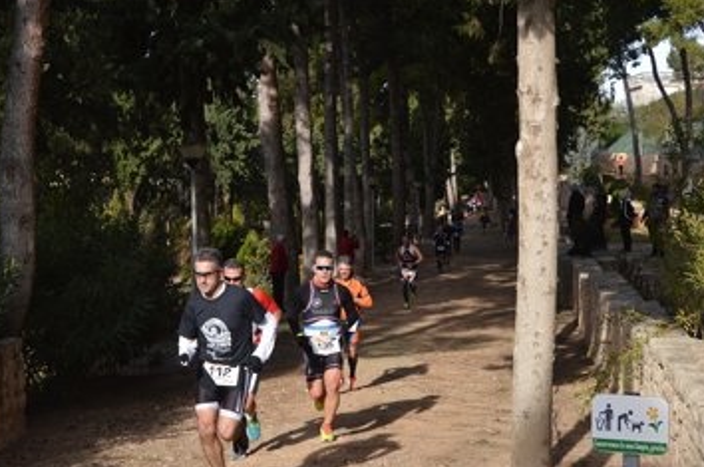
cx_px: 292
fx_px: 1269
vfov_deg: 20.8
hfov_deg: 30.9
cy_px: 268
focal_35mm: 65
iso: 100
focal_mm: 30
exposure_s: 1/200
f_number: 7.1
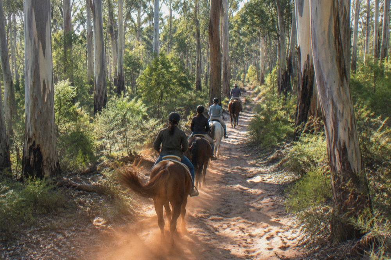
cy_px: 130
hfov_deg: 28.9
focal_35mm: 70
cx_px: 196
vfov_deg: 19.4
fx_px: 760
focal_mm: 70
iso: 400
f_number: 4.5
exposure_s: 1/1600
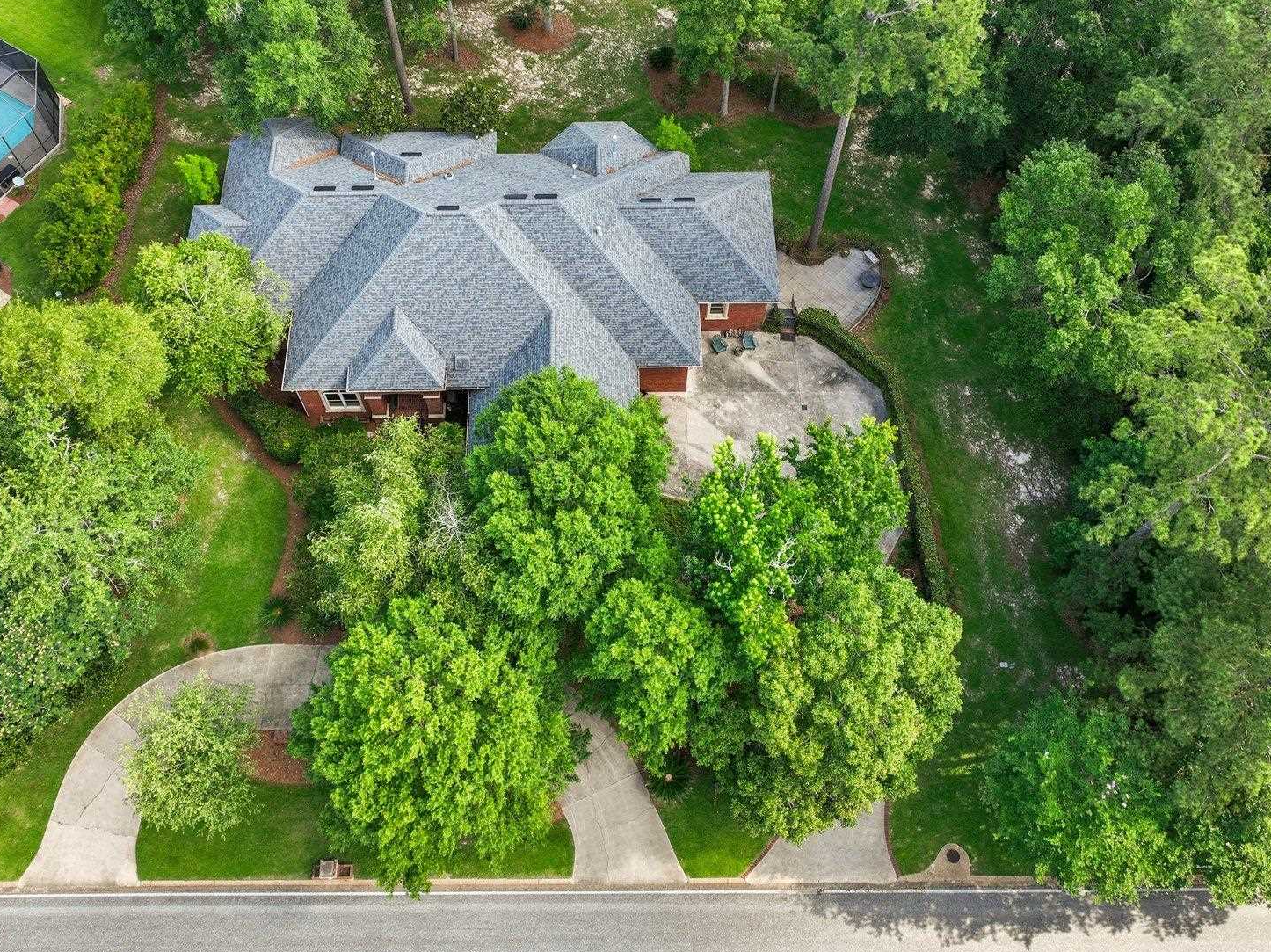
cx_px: 606
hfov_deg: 54.0
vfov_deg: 41.4
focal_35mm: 34
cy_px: 351
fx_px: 1248
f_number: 2.8
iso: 100
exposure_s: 1/120
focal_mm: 12.29
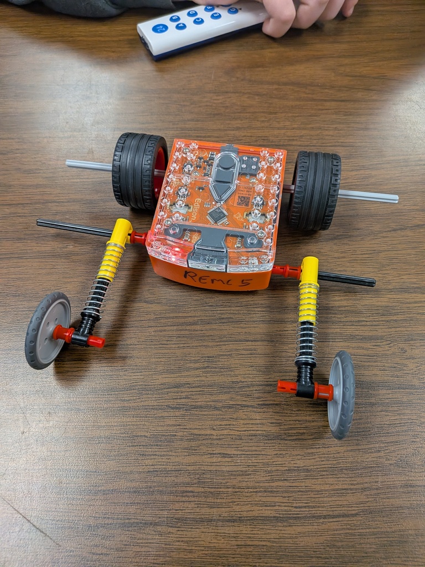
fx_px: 393
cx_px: 212
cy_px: 284
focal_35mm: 24
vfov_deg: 71.6
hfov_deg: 56.8
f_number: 1.7
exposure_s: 1/120
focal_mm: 4.53
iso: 192
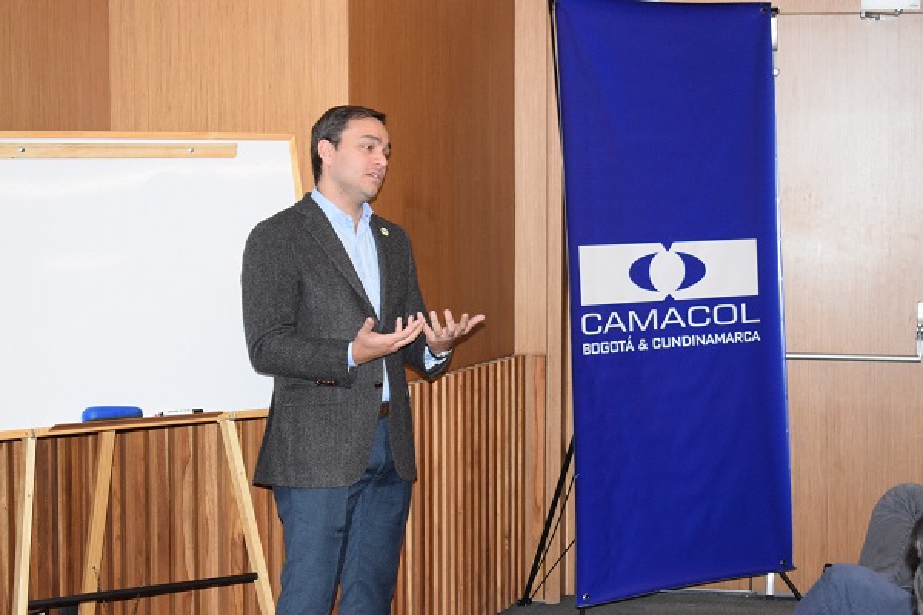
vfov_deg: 16.6
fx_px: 2115
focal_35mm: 82
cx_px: 462
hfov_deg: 24.6
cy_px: 308
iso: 3200
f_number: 5.6
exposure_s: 1/60
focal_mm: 55
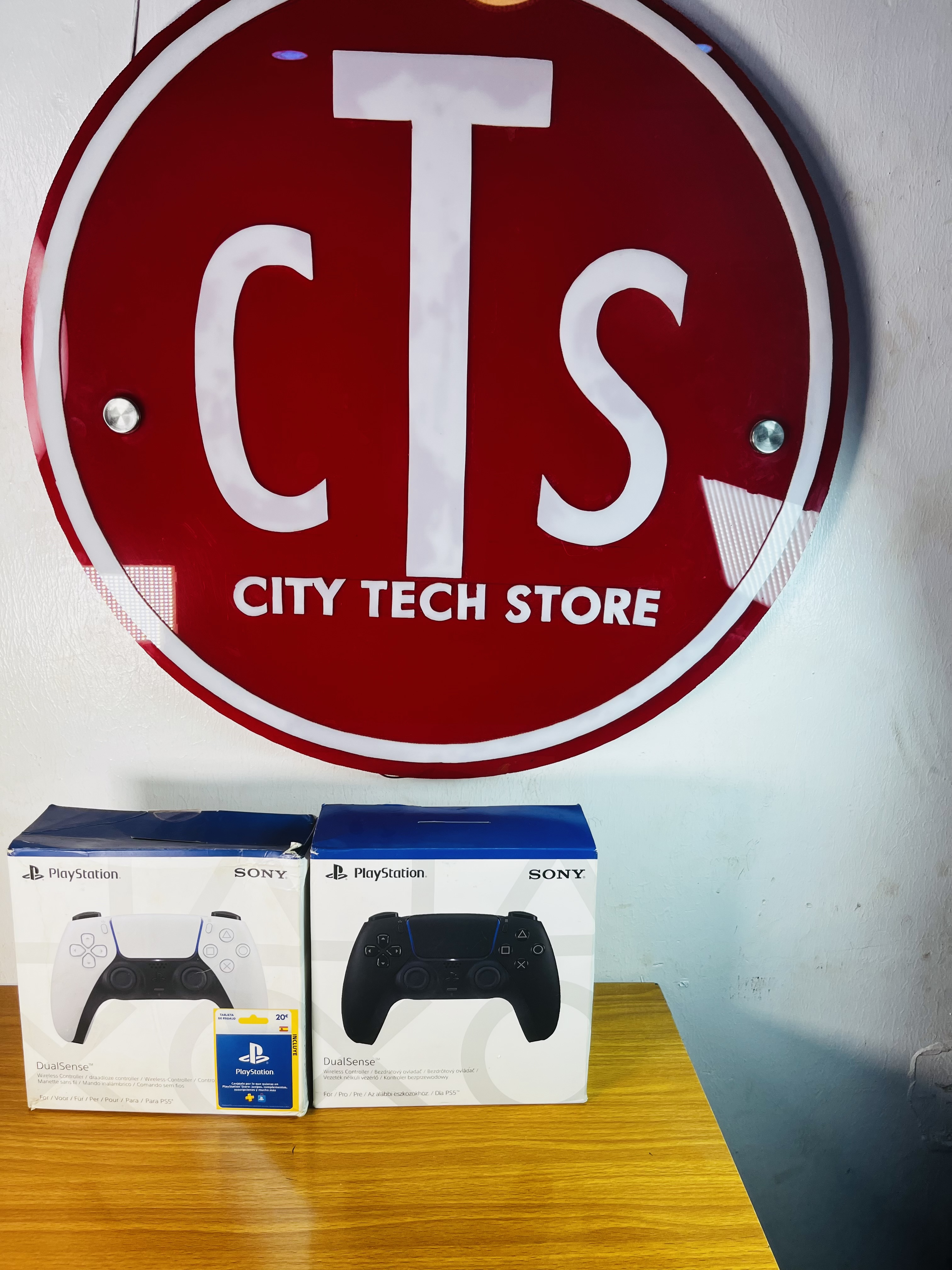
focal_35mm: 26
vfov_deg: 67.3
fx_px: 953
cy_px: 635
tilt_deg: -12.7
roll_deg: -0.7
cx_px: 476
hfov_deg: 53.1
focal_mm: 5.1
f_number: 1.6
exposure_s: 1/515
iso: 50
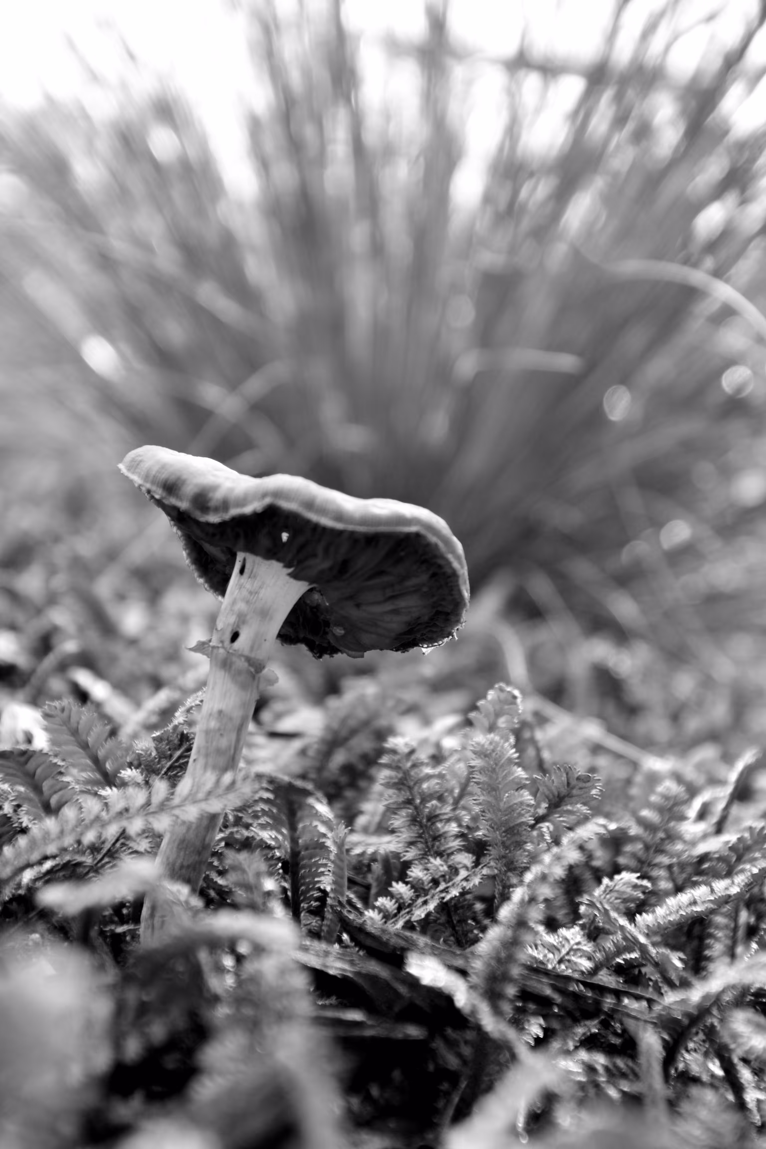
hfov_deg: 36.9
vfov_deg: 53.1
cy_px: 574
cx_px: 383
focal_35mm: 36
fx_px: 1149
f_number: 5.6
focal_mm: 24
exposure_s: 1/125
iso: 200
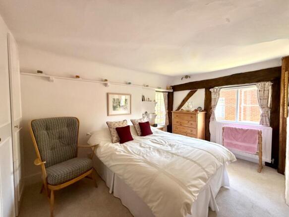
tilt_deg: -1.2
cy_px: 108
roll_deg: +0.7
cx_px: 144
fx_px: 117
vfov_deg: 85.7
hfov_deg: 102.1
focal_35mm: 14
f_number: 2.2
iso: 250
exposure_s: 1/99
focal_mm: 2.22
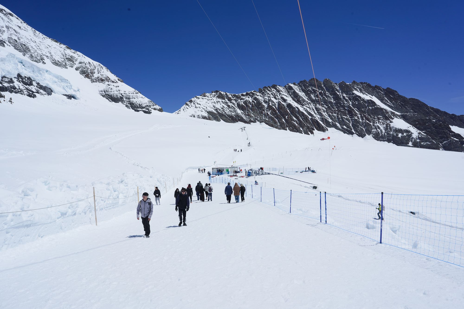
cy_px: 154
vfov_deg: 53.1
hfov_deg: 73.7
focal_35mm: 24
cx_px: 232
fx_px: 309
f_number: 16
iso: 100
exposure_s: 1/400
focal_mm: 24
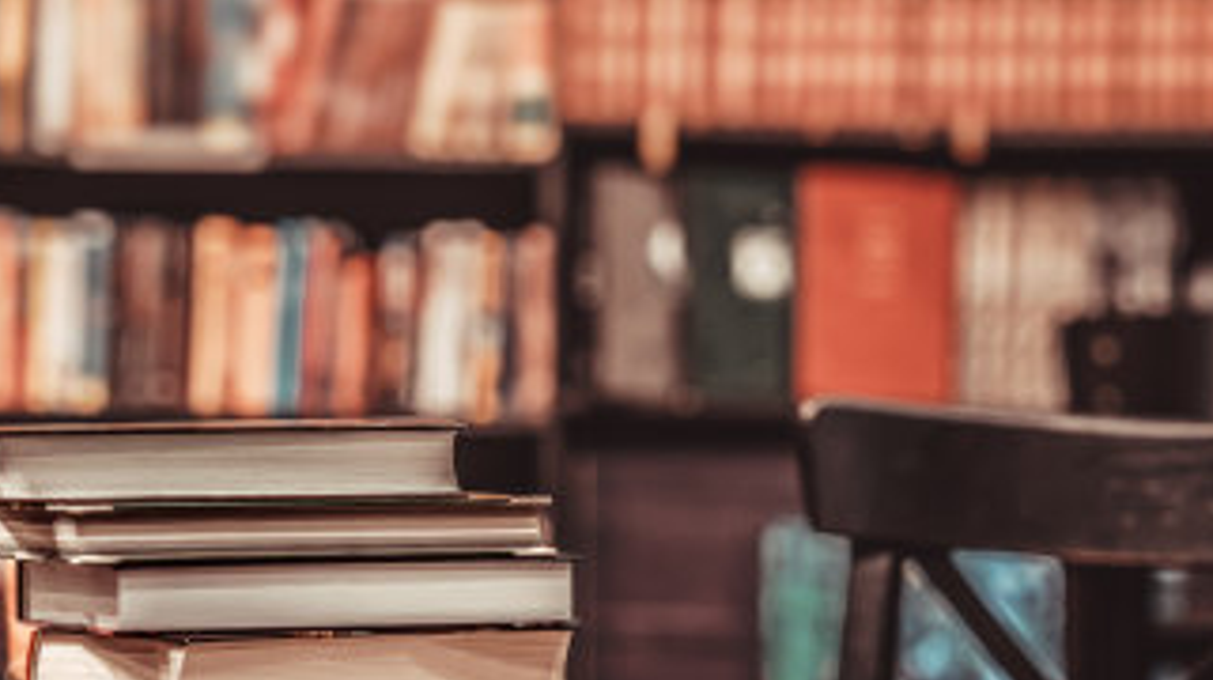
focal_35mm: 170
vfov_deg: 7.1
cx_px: 363
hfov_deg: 12.6
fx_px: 5464
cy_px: 314
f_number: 4
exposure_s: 1/30
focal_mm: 85
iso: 320
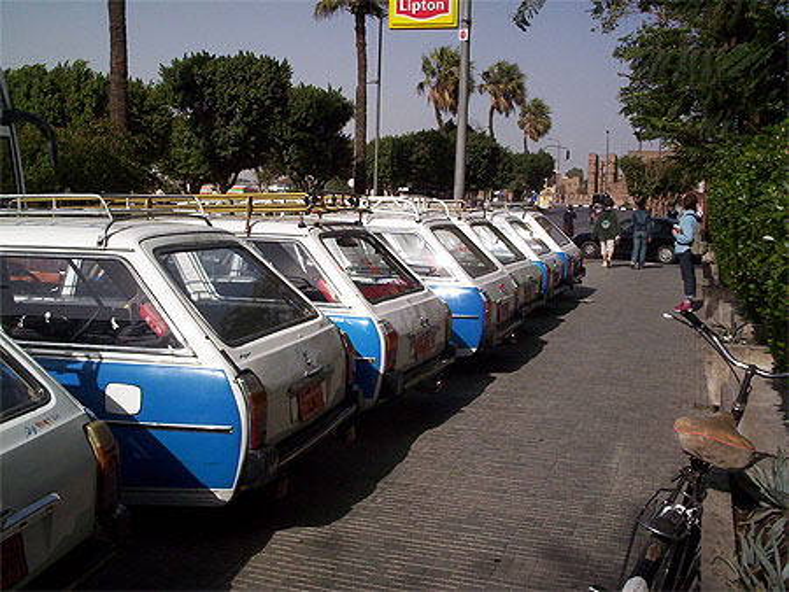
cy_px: 296
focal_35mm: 38
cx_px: 394
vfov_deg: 37.8
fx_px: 867
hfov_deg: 49.0
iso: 100
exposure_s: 1/1767
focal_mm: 4.99
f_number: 4.5
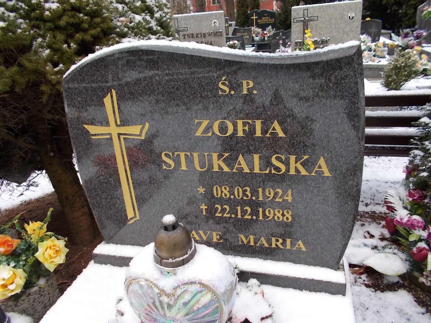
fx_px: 324
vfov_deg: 53.1
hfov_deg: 67.3
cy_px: 162
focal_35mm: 26
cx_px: 216
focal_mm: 4.6
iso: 80
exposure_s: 1/160
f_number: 3.2
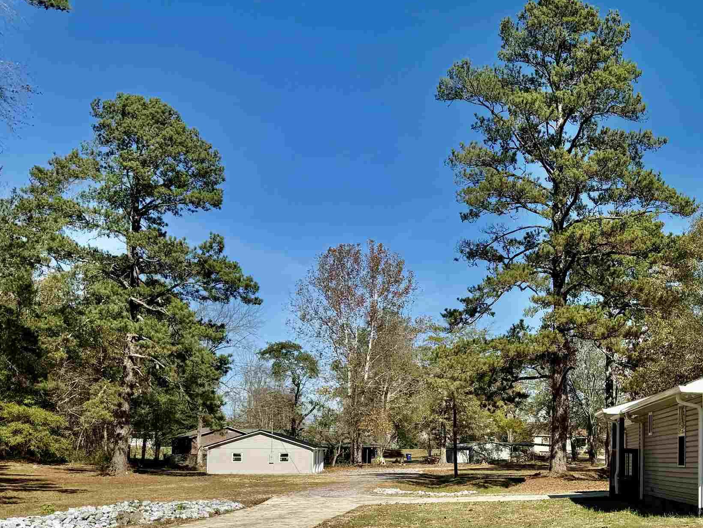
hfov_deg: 39.4
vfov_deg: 31.3
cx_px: 618
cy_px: 429
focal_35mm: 45
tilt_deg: +1.9
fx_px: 914
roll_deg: -1.8
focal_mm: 6.76
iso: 80
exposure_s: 1/5319
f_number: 1.78
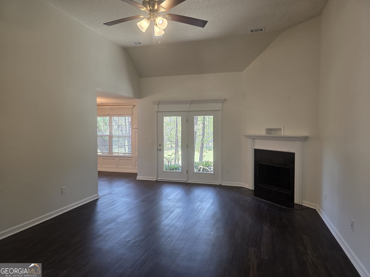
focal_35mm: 23
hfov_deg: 73.9
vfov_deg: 58.9
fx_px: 246
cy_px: 138
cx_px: 185
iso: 125
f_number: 1.7
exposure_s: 1/120
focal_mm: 6.3
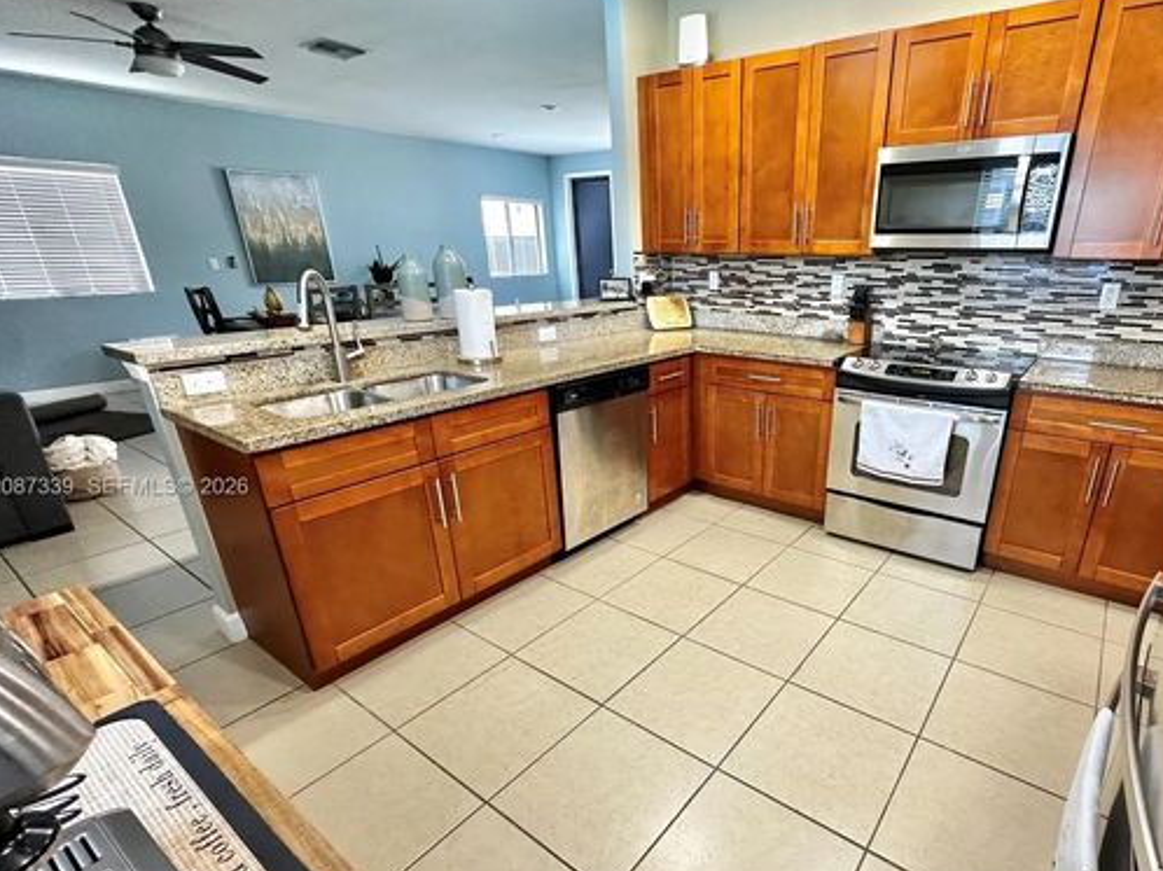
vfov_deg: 71.3
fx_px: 604
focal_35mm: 18
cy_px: 488
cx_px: 705
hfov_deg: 86.5
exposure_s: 1/60
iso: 250
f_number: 2.2
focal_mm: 2.22
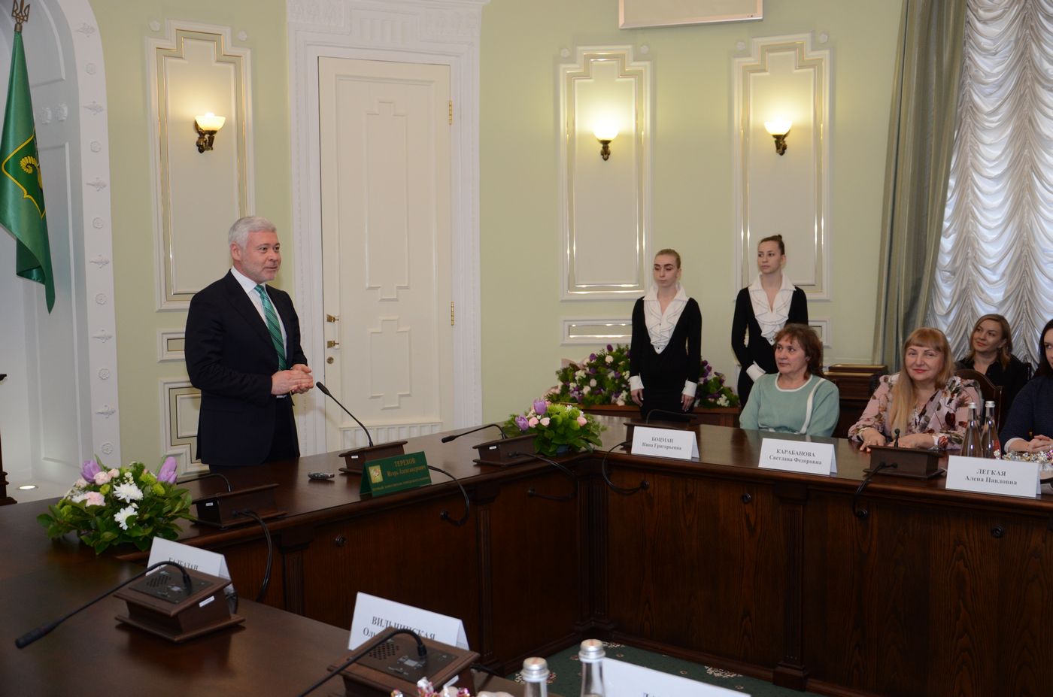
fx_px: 1051
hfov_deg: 53.2
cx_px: 526
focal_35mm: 36
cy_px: 348
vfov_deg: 36.7
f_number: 3.8
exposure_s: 1/200
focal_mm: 24
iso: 800
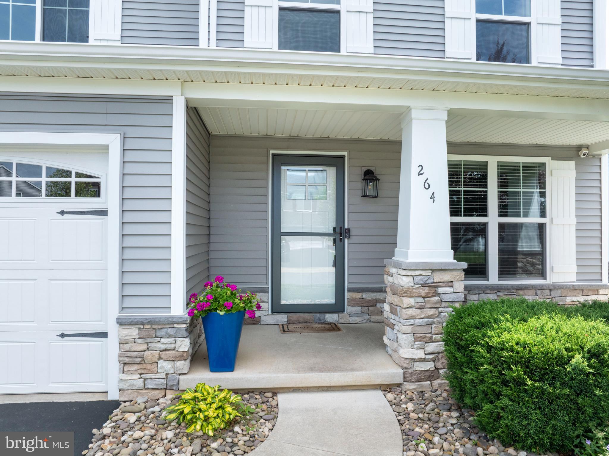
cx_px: 304
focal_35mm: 24
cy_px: 228
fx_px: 422
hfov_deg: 71.6
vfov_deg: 56.8
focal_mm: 12.29
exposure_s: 1/160
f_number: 7.1
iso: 100
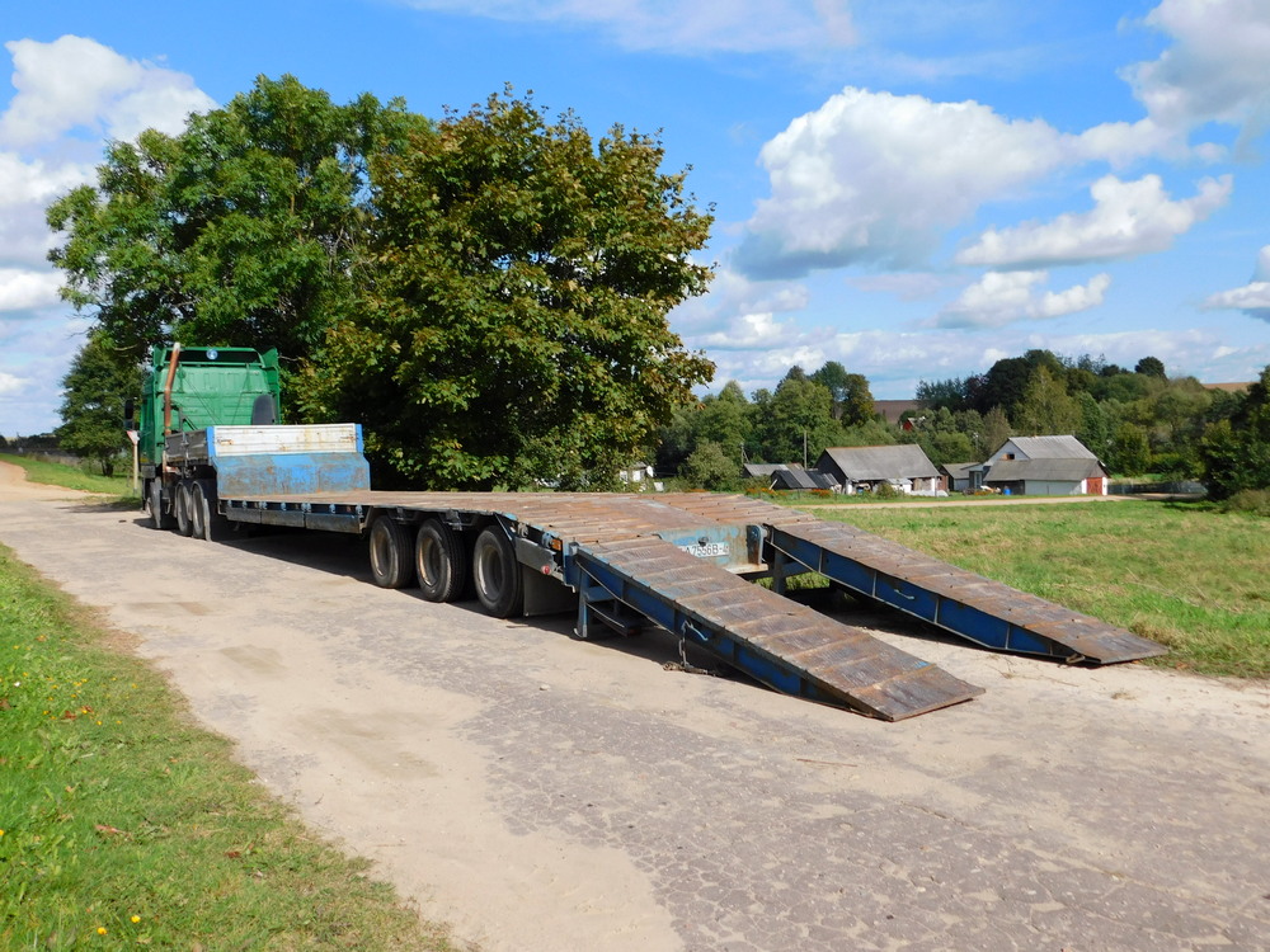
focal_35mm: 30
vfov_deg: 46.8
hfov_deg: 60.0
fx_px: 1101
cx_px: 635
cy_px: 476
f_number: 6.4
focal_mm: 5.3
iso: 125
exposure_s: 1/400
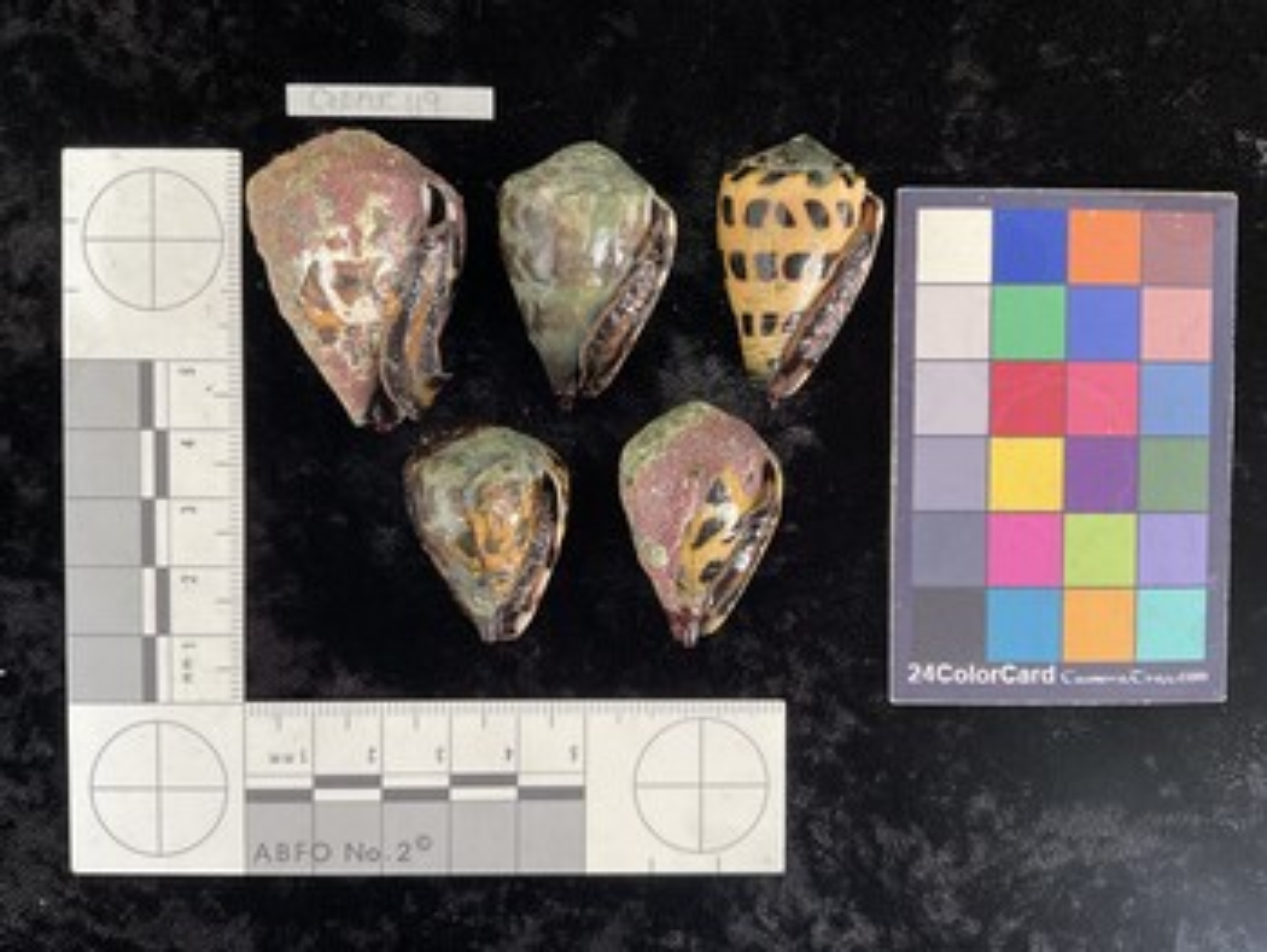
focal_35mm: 29
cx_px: 634
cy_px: 476
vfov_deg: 48.3
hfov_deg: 61.6
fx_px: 1062
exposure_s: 1/60
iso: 50
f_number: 1.8
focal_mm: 3
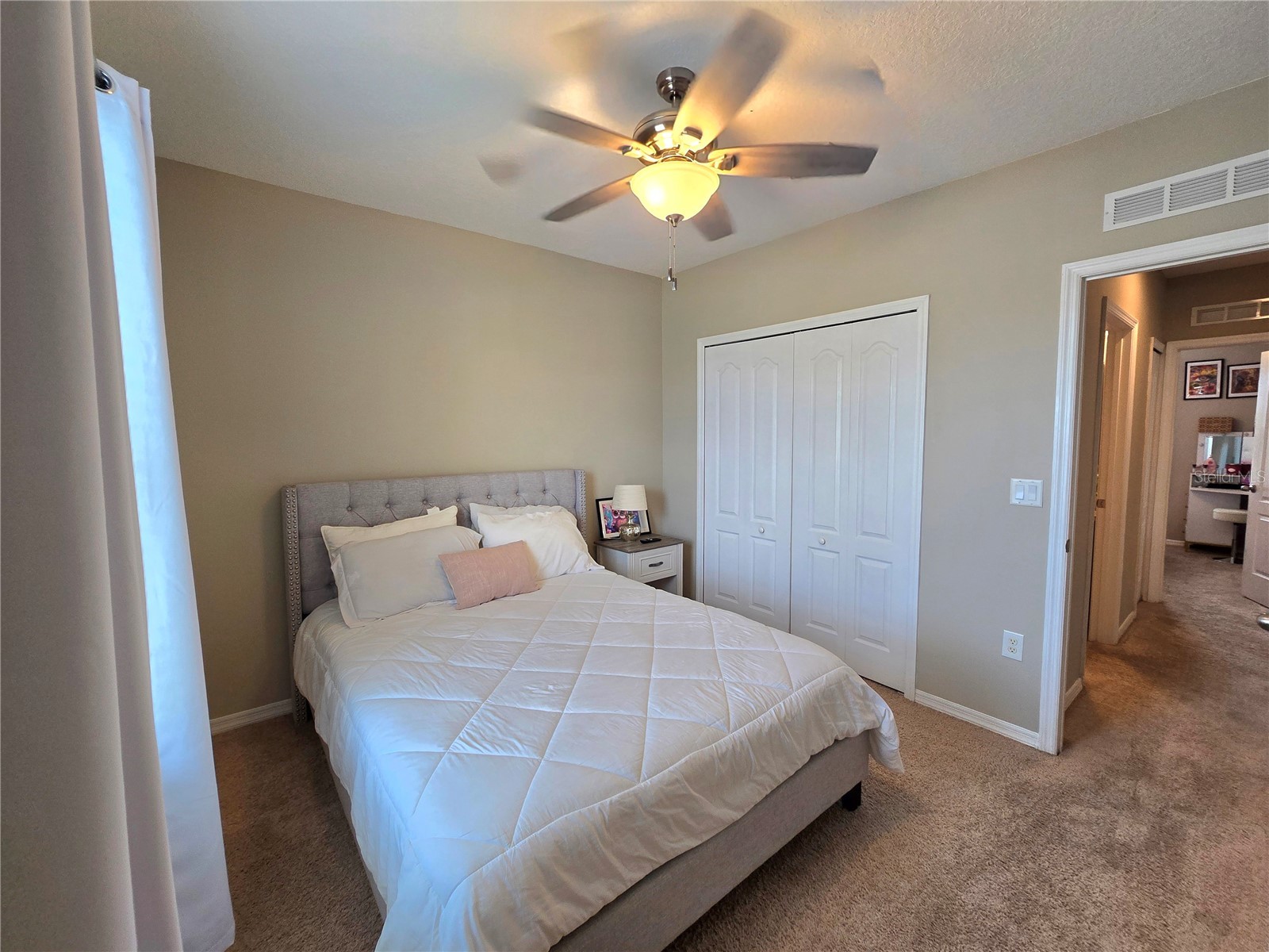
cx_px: 634
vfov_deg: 89.9
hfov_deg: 106.2
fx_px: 477
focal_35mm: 13
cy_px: 476
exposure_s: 1/60.2
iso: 100
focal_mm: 2.2
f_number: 2.2
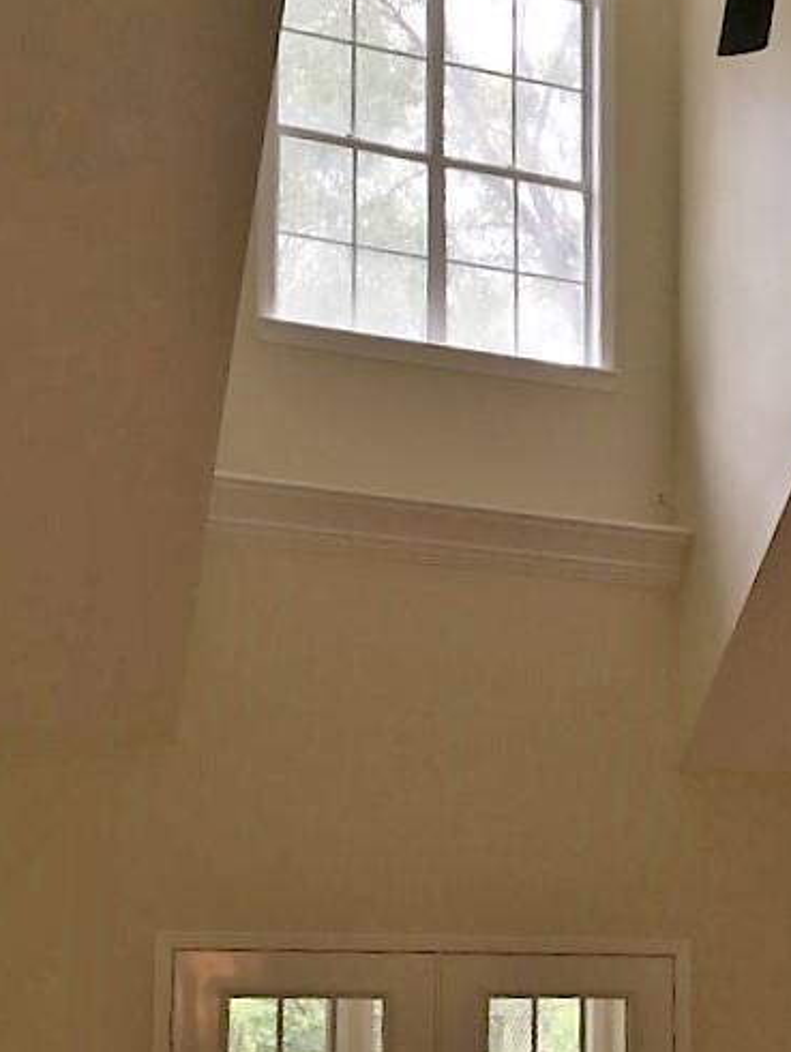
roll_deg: +2.4
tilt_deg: +2.8
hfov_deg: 25.0
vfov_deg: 32.5
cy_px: 897
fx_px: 1734
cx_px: 702
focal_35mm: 57
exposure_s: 1/101
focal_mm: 4.15
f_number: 2.2
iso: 32
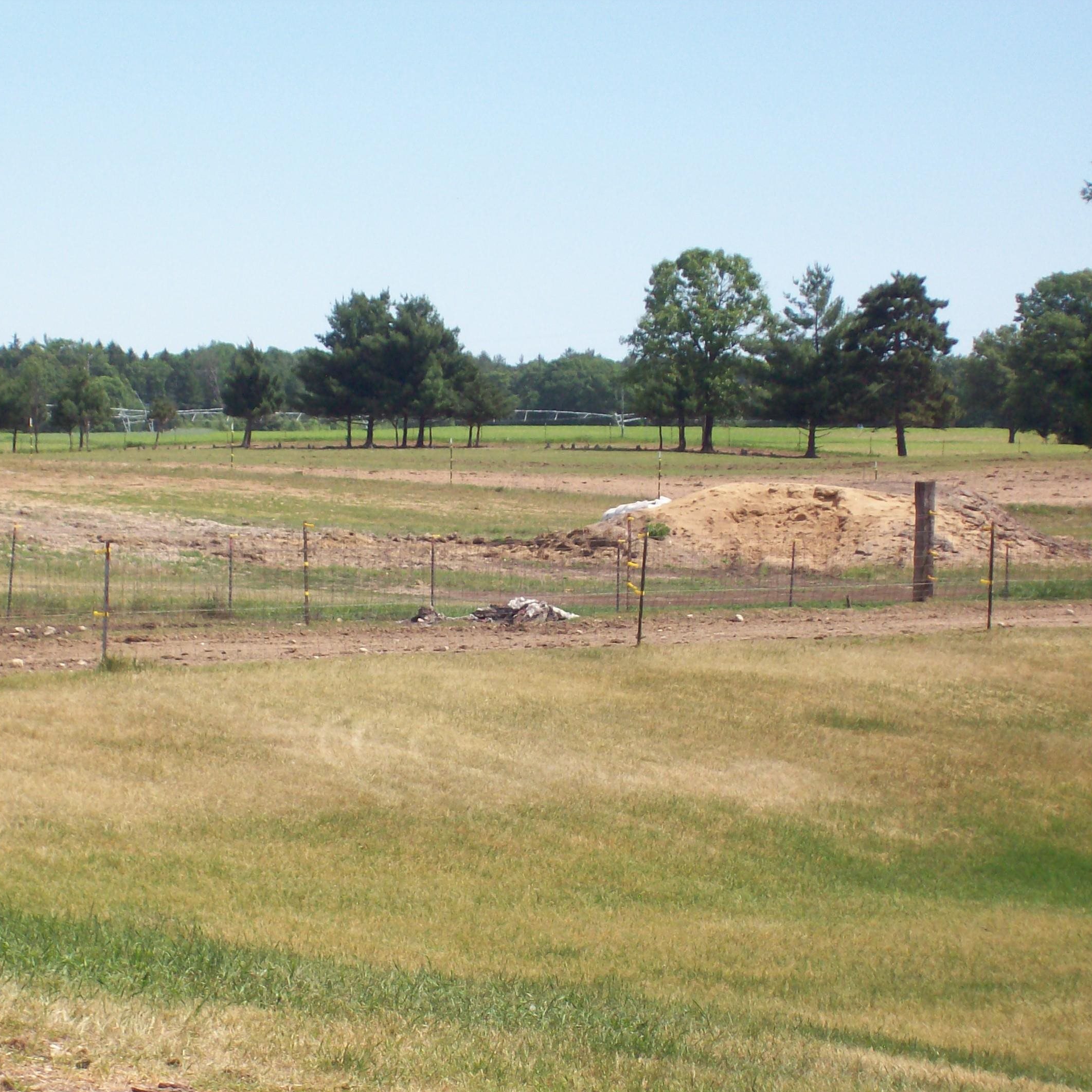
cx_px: 498
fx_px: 4568
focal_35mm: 128
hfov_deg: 13.6
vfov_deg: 13.6
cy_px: 547
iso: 80
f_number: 4.8
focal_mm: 18
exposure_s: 1/627
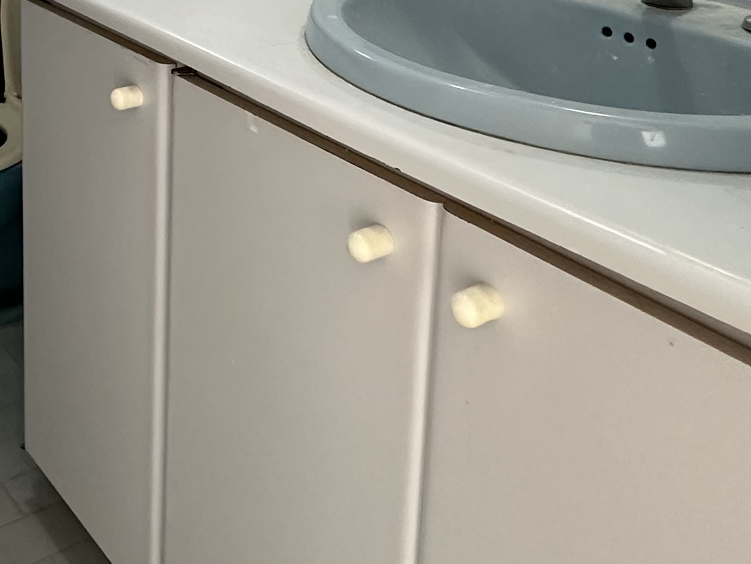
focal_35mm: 45
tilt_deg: -9.4
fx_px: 976
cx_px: 23
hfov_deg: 38.1
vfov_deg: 28.5
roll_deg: +0.1
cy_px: -94
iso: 320
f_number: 2.2
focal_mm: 2.22
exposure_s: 1/60
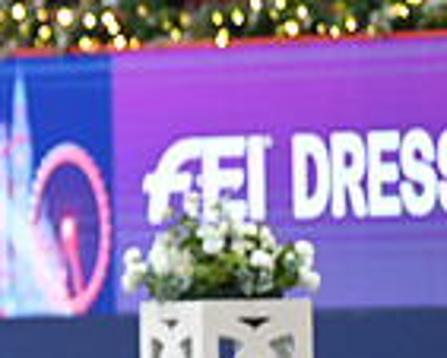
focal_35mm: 1352
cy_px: 52
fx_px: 17899
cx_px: -434
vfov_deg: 1.1
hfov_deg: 1.4
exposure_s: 1/640
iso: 6400
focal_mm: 350
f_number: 4
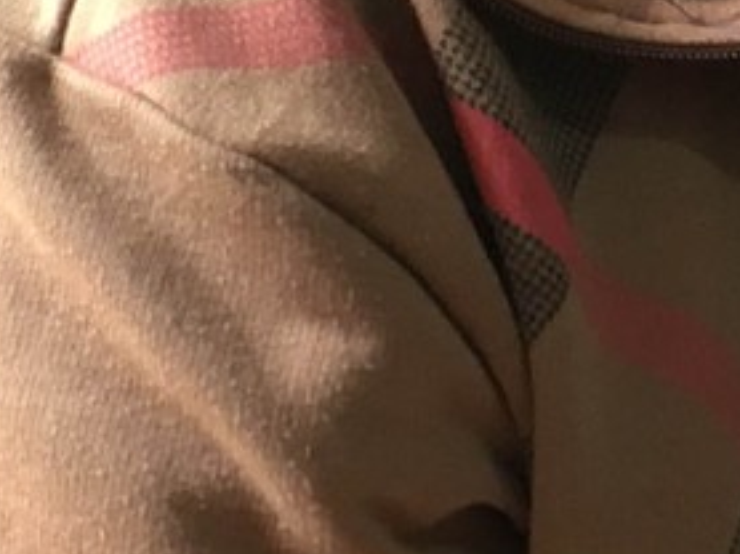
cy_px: -24
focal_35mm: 209
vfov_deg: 7.1
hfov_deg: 9.3
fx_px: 4464
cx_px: 918
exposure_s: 1/33
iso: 100
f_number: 2.2
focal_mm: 4.15
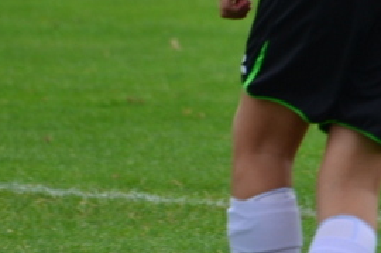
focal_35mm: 1602
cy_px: -220
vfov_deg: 0.9
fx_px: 16924
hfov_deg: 1.3
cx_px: 797
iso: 160
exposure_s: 1/500
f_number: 5.6
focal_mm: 240
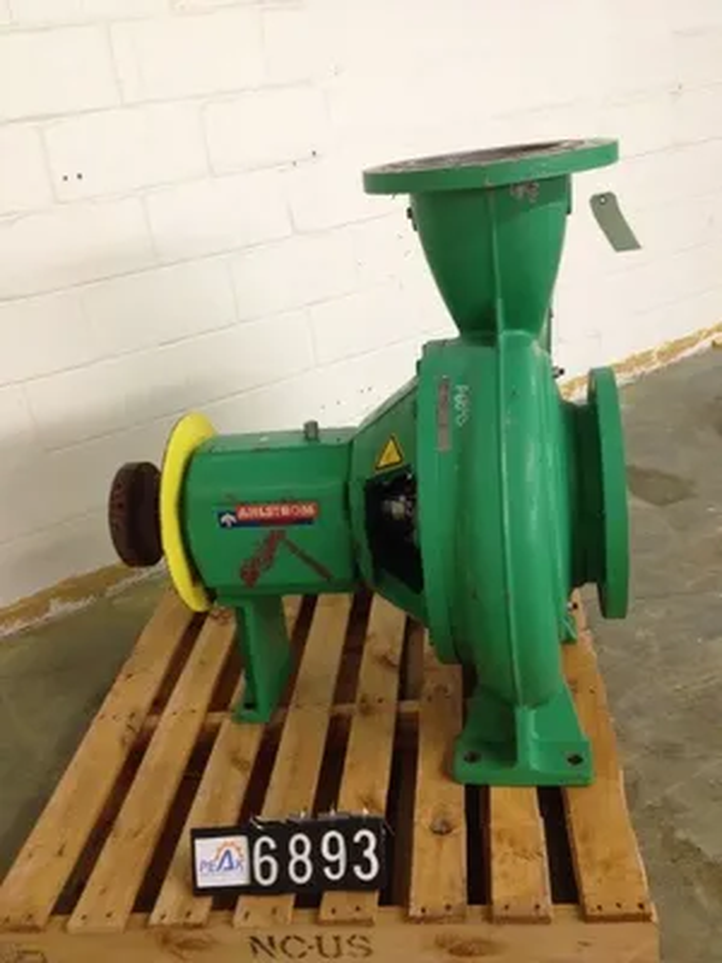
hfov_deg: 40.7
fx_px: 973
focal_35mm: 35
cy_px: 482
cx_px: 361
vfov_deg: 52.6
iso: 250
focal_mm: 4.28
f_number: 2.4
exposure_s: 1/20
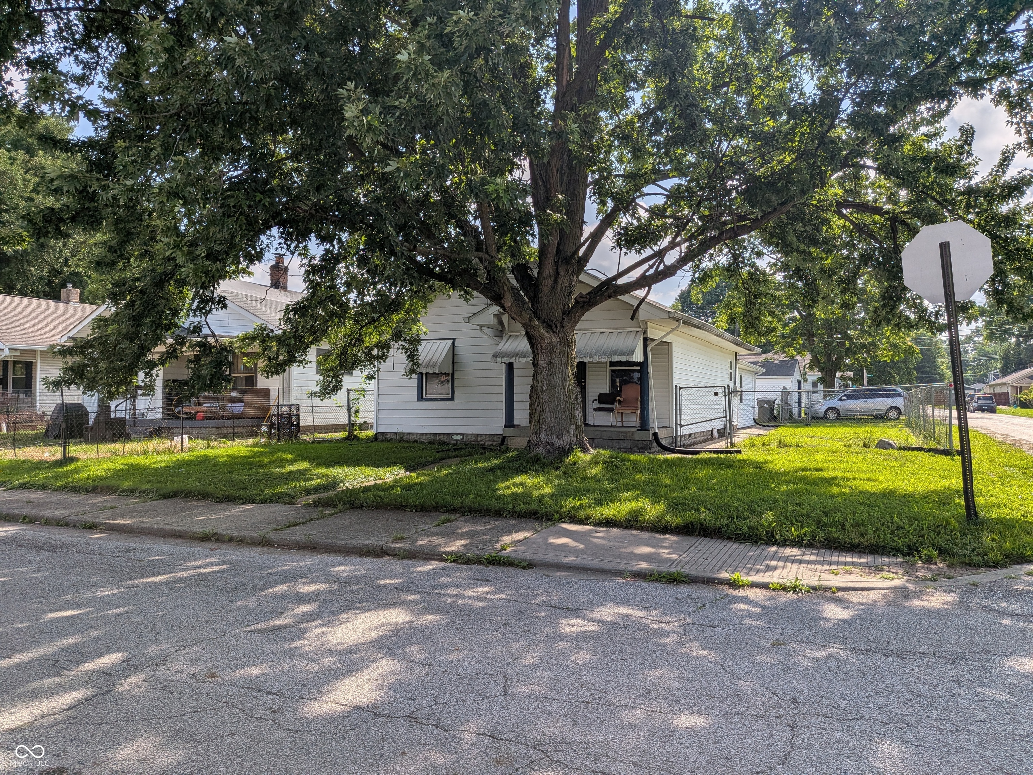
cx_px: 516
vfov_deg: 56.8
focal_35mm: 24
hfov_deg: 71.6
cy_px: 388
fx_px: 716
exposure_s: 1/14085
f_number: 1.7
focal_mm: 4.53
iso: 30
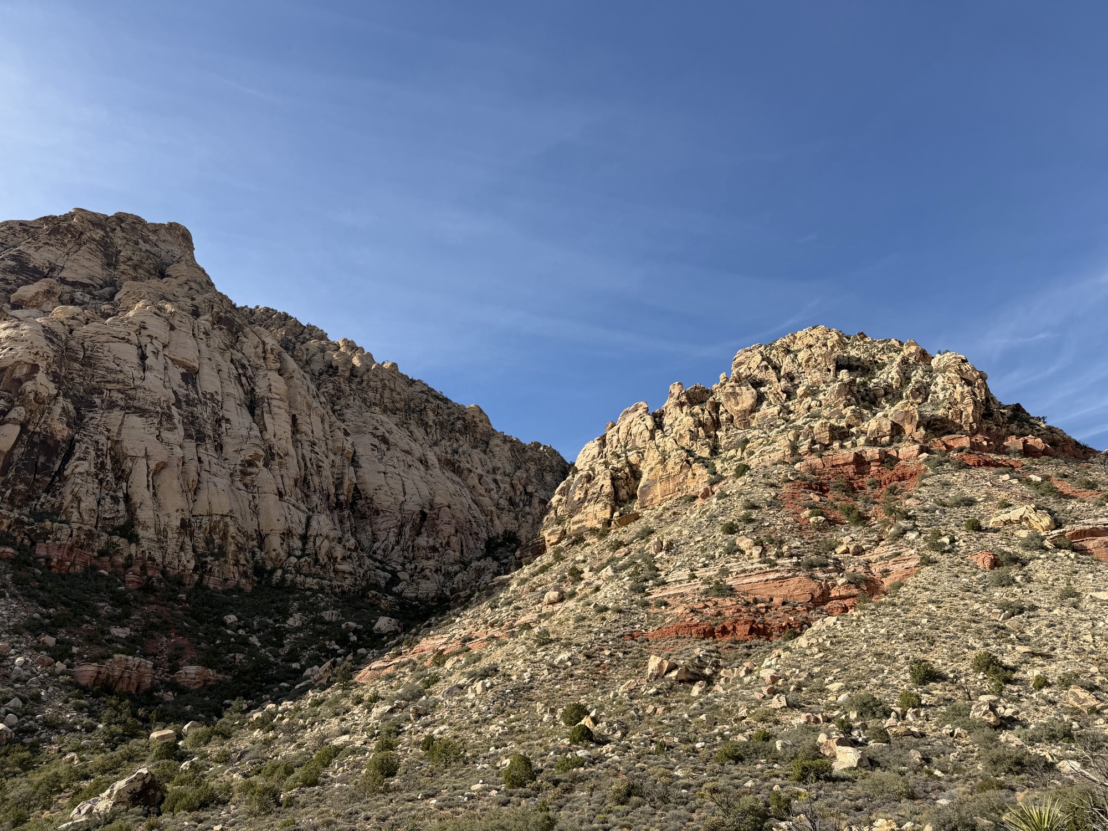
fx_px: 768
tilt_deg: +24.2
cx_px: 554
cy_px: 416
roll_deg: -0.4
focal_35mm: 24
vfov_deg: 56.8
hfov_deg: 71.6
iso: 80
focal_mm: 6.76
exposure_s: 1/3425
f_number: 1.78
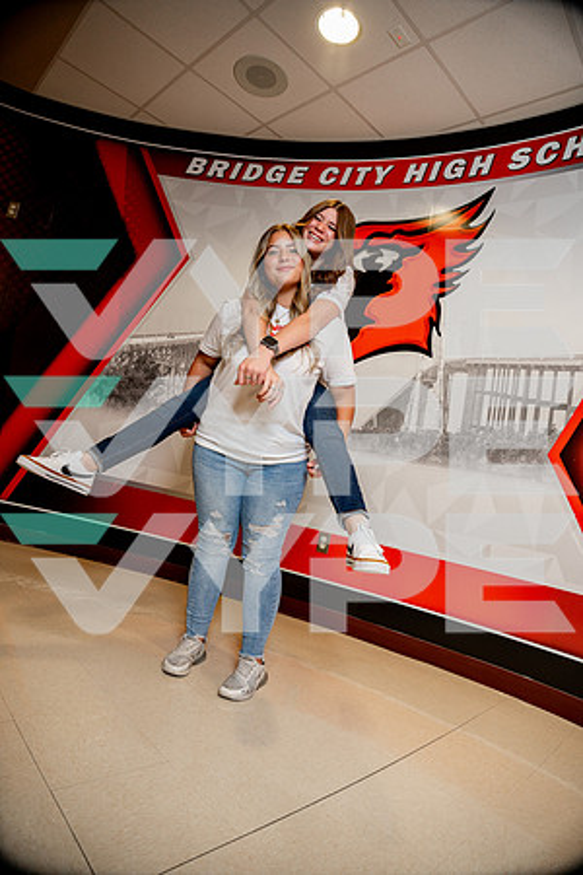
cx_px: 292
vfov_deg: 84.0
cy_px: 438
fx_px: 486
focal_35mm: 20
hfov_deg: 61.9
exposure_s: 1/250
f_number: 4
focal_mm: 20
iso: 400
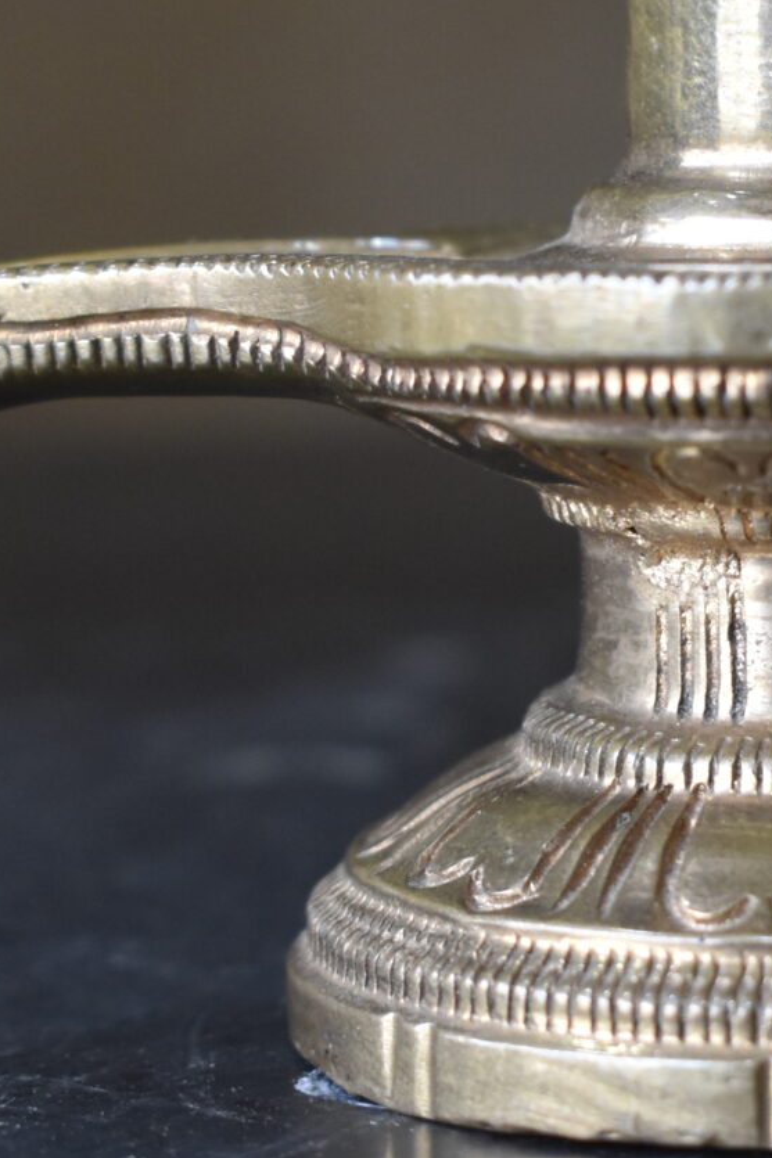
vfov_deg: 14.0
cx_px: 799
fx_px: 4730
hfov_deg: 9.3
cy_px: 531
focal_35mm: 147
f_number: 5
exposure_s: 1/60
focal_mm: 32
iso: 800
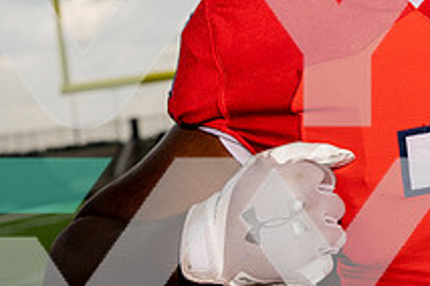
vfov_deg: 9.5
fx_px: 1720
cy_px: 21
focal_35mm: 144
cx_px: 422
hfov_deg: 14.1
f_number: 6.3
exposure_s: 1/1600
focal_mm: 53
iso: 1000
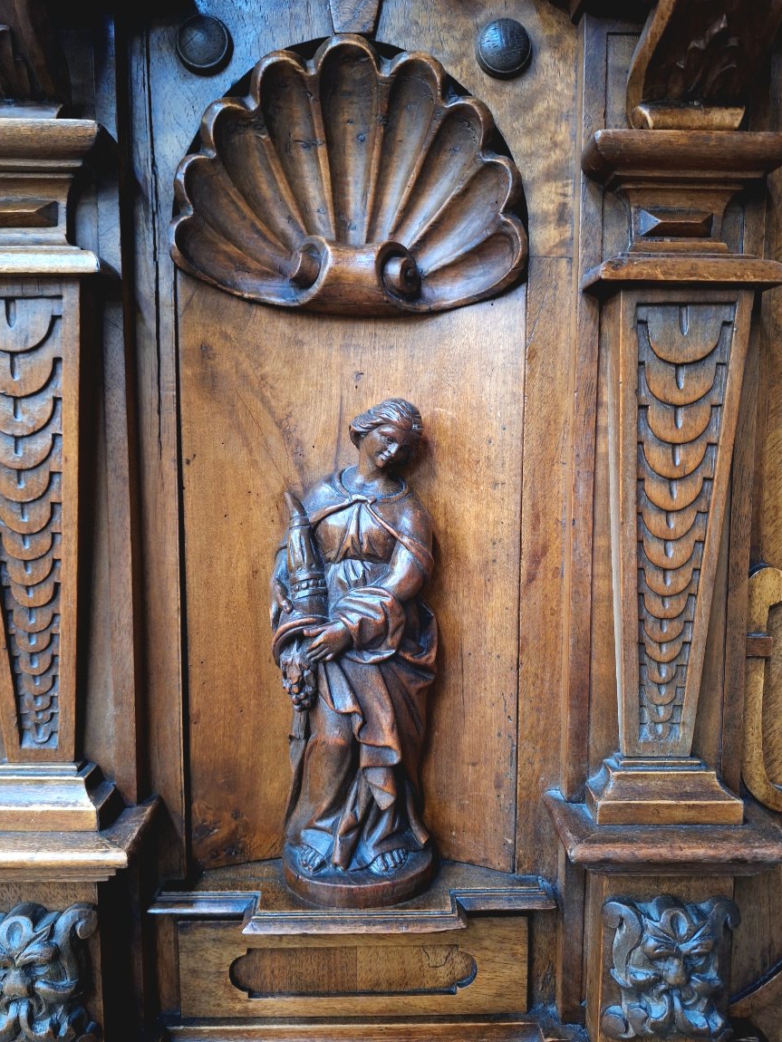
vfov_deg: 71.6
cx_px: 385
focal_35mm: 24
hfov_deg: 56.8
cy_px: 527
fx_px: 723
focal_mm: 5.54
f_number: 1.8
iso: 640
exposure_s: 1/20
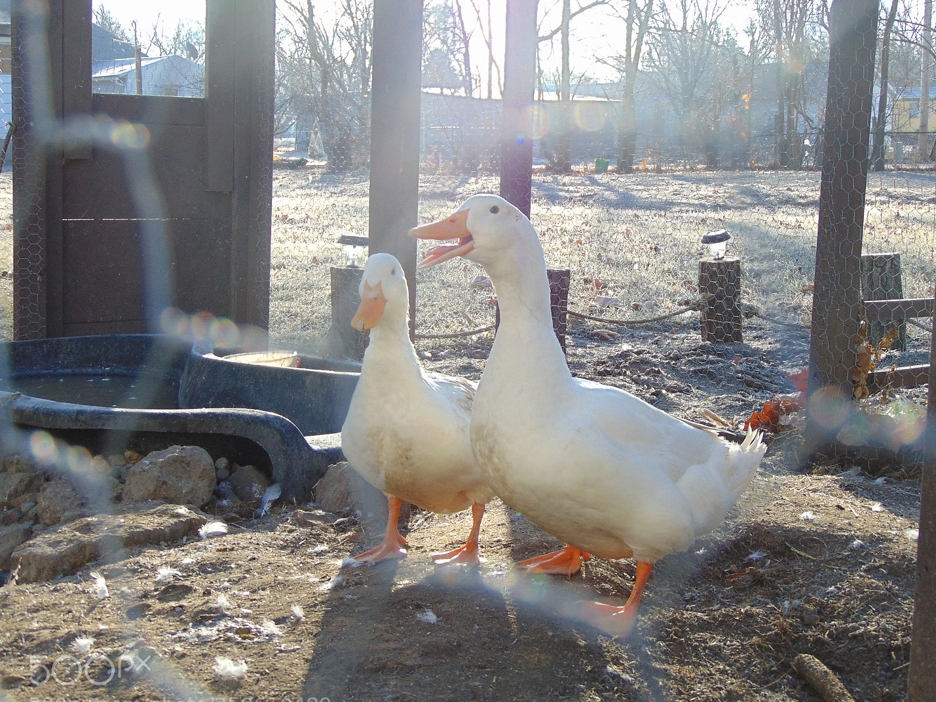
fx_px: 1514
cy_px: 363
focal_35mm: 56
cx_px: 512
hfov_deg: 34.3
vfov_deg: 26.1
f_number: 3.5
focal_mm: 9
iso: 80
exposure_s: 1/250
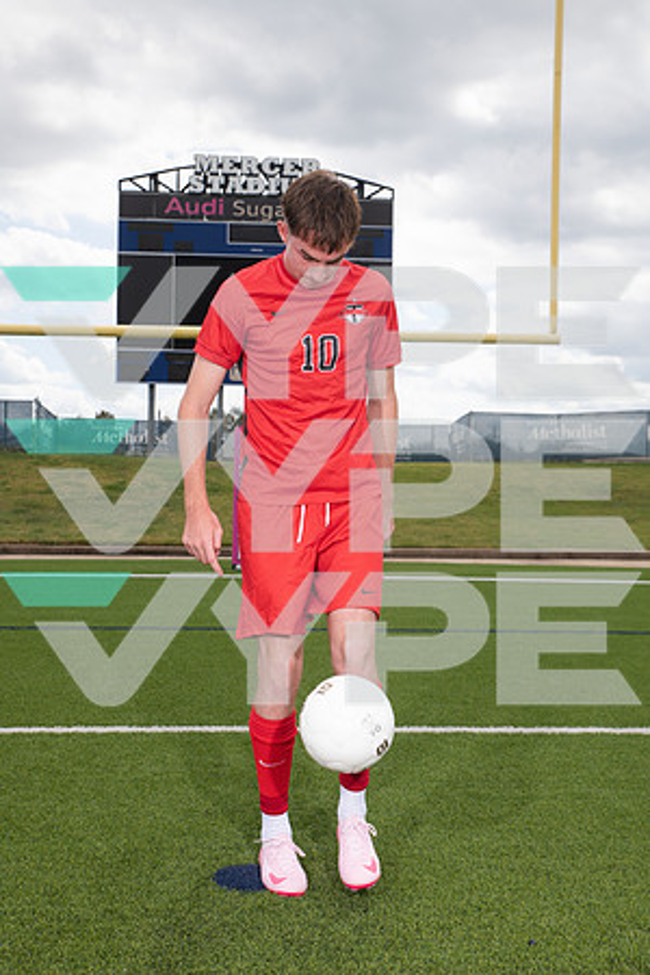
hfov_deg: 30.5
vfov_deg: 44.5
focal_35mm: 44
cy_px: 488
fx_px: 1192
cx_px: 325
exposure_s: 1/400
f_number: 7.1
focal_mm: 44
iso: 125
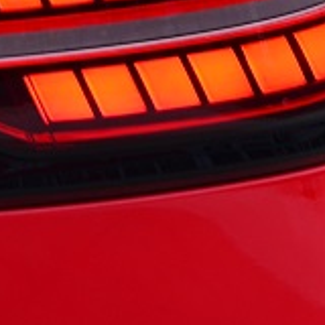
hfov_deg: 7.4
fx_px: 2443
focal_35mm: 230
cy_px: -58
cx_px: -214
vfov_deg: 7.5
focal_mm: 26
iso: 100
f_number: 4.5
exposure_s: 1/100
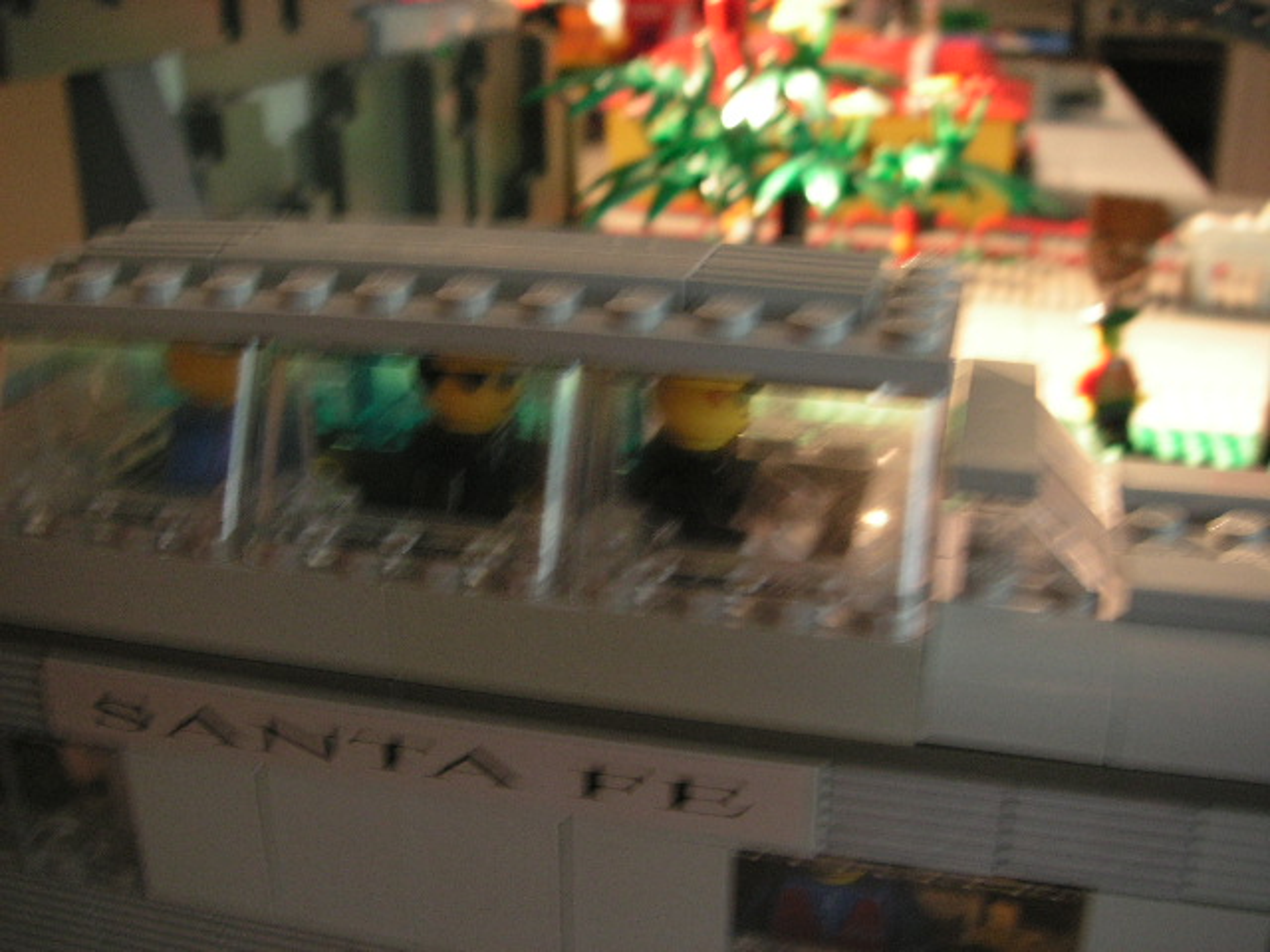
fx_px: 1394
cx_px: 635
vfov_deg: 37.7
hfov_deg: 49.0
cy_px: 476
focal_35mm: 38
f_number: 3.3
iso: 100
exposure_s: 1/15
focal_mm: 6.3
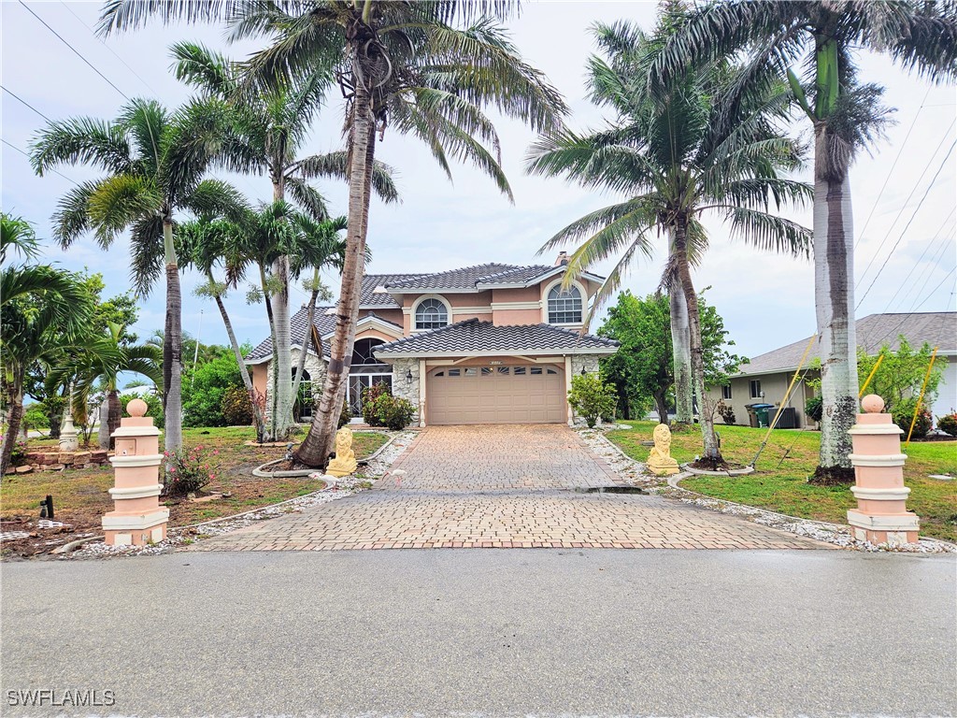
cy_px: 359
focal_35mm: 23
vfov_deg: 58.9
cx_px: 478
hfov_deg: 73.9
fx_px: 636
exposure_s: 1/1358
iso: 25
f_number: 1.8
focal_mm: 5.4
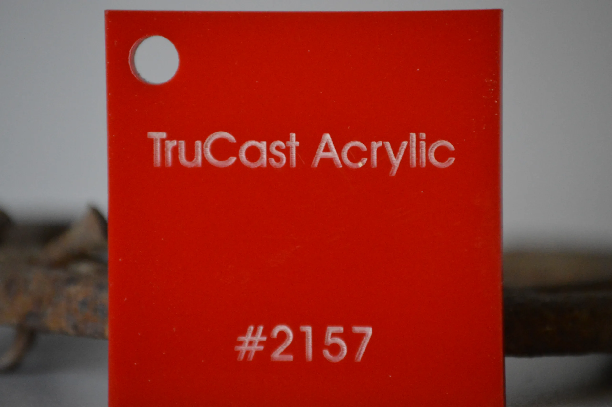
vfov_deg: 4.6
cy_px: 204
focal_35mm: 300
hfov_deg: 6.9
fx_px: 5095
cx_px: 306
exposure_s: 1/250
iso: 3200
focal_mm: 200
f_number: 5.6
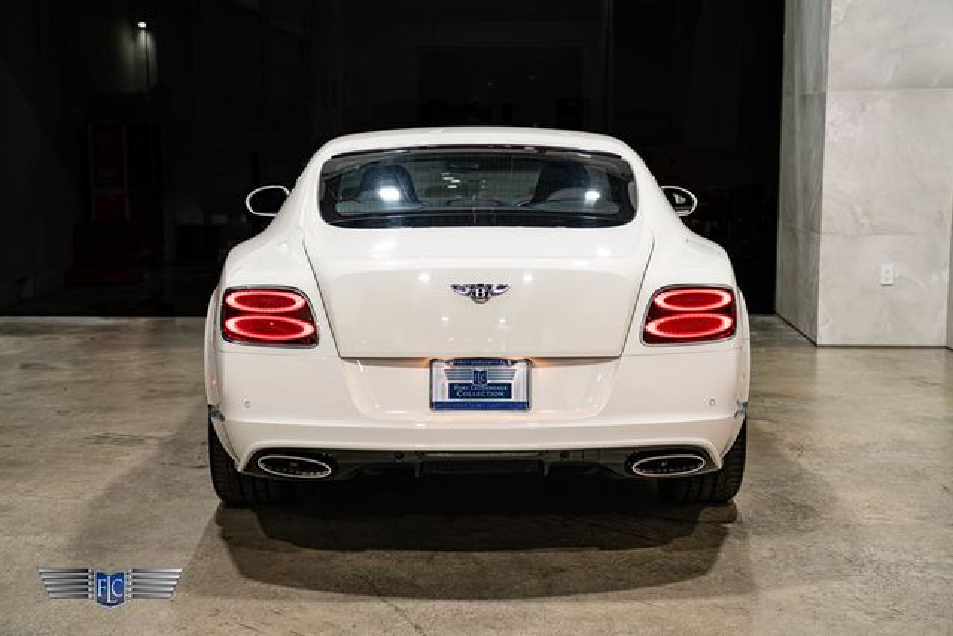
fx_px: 1377
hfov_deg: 38.2
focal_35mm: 52
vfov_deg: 26.0
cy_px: 318
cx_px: 476
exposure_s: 1/60
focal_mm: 52
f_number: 4
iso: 1000
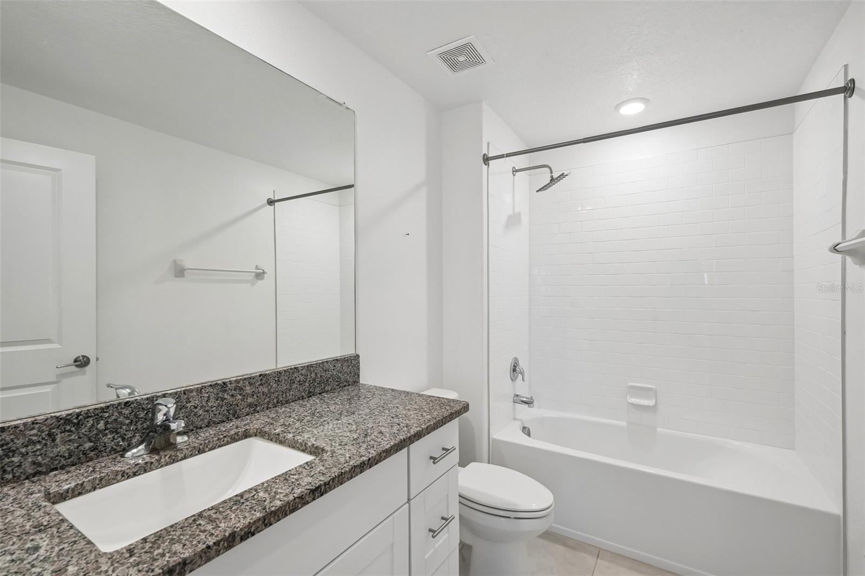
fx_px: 384
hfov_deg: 96.7
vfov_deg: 73.7
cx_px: 432
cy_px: 288
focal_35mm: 16
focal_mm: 16
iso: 400
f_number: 8
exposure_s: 1/25
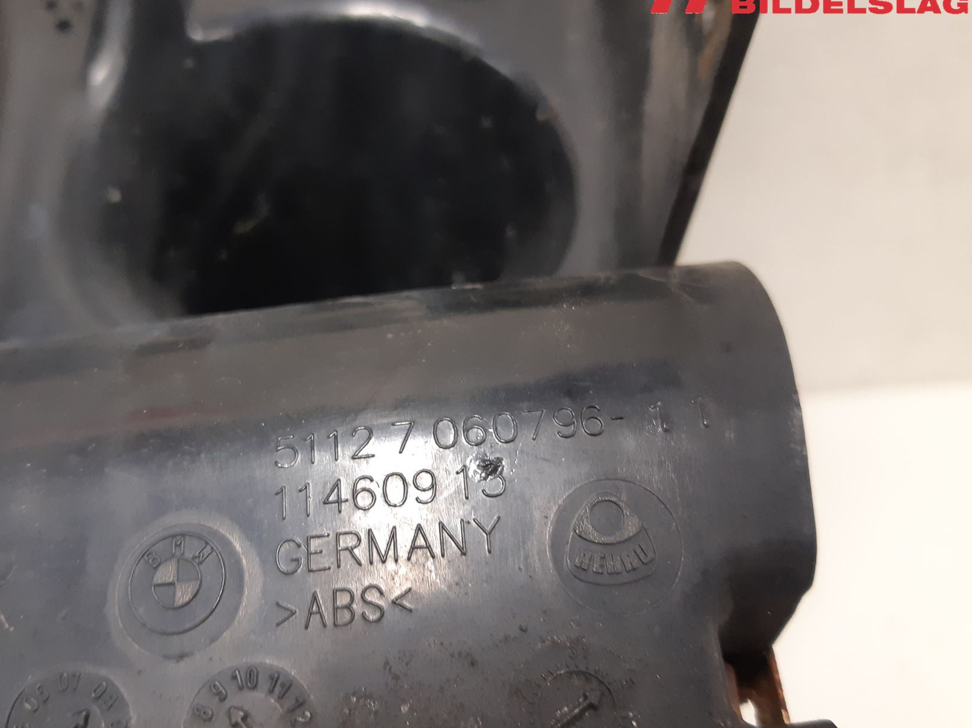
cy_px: 374
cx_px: 403
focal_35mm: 33
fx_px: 926
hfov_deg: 55.1
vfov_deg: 42.9
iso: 250
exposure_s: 1/33
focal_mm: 3.93
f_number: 1.7
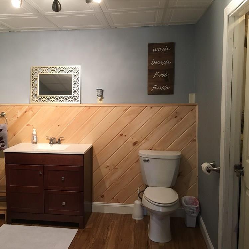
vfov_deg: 47.2
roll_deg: +0.0
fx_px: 285
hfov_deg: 47.0
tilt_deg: -5.6
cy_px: 127
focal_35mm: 35
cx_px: 101
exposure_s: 1/30
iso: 100
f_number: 2.2
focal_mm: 4.15
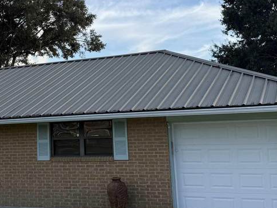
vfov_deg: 22.8
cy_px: 68
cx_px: 72
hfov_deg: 29.8
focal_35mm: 64
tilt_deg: +7.4
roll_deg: +1.4
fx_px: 512
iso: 80
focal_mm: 6.76
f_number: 1.78
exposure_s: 1/1727
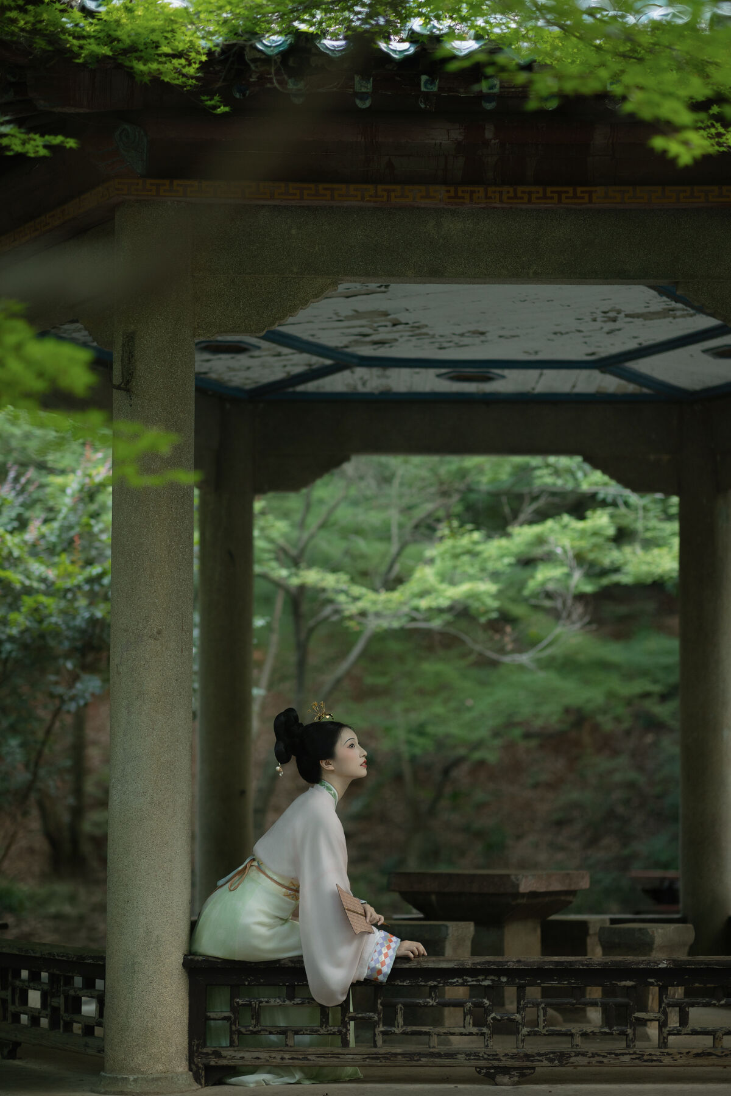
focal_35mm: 85
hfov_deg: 16.1
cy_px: 548
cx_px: 366
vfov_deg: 23.9
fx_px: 2589
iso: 250
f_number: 1.8
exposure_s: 1/80
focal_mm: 85
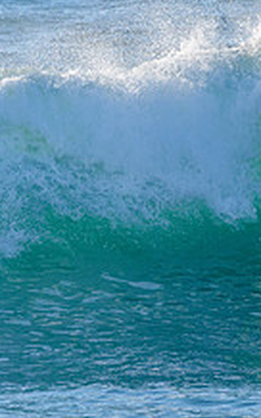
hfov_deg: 0.8
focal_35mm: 1667
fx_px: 18997
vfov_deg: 1.3
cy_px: 206
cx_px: -251
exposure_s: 1/2000
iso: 280
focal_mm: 500
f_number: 5.6
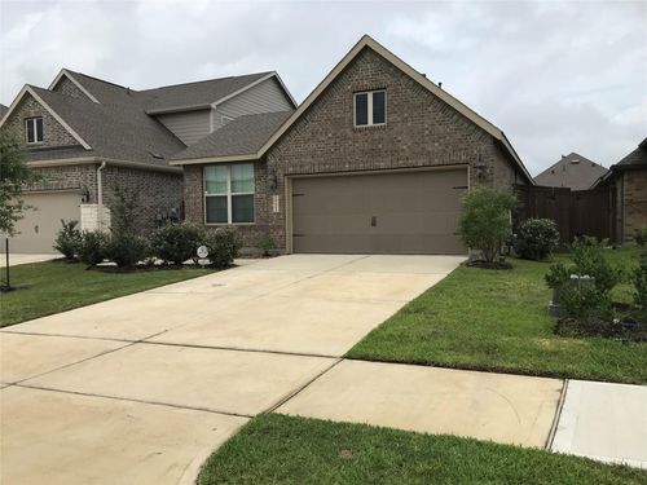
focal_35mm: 28
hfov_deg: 63.4
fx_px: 523
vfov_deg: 49.7
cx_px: 324
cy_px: 242
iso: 20
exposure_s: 1/3690
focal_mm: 3.99
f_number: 1.8
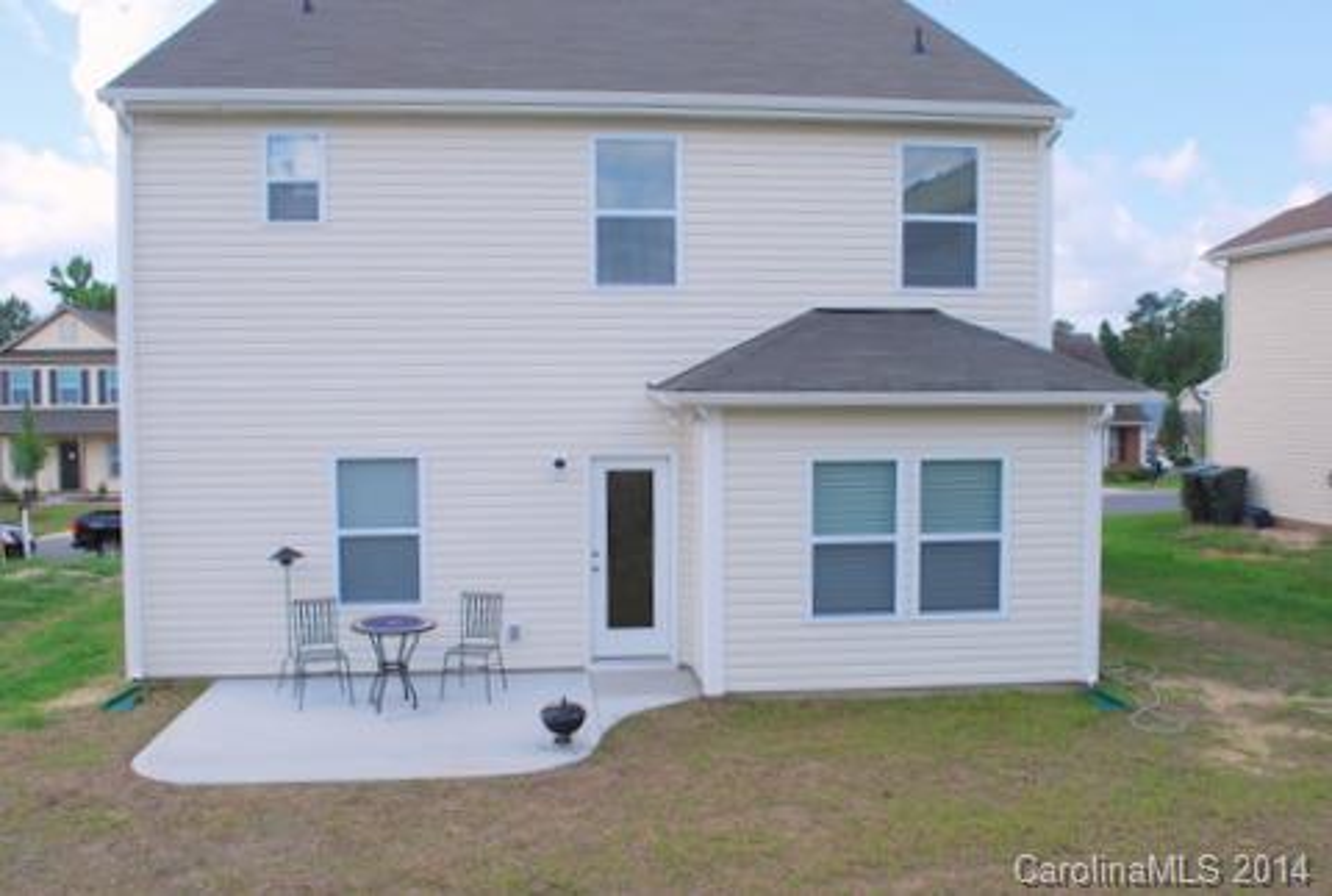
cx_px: 666
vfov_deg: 40.2
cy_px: 448
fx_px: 1224
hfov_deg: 57.1
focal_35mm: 33
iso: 200
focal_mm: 22
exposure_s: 1/250
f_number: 8
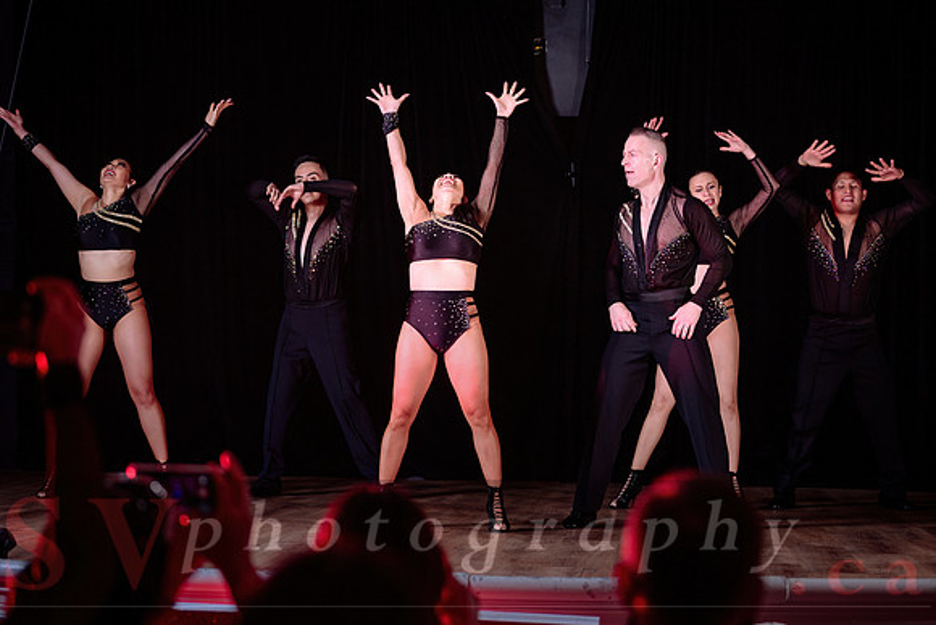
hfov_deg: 22.2
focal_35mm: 92
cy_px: 267
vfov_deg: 14.9
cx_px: 536
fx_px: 2385
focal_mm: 80
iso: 400
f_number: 3.2
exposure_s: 1/200
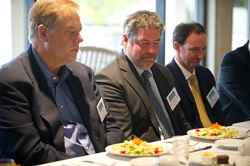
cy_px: 83
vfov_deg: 12.4
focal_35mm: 110
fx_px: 763
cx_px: 125
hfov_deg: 18.6
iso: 2500
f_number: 2.8
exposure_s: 1/80
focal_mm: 110
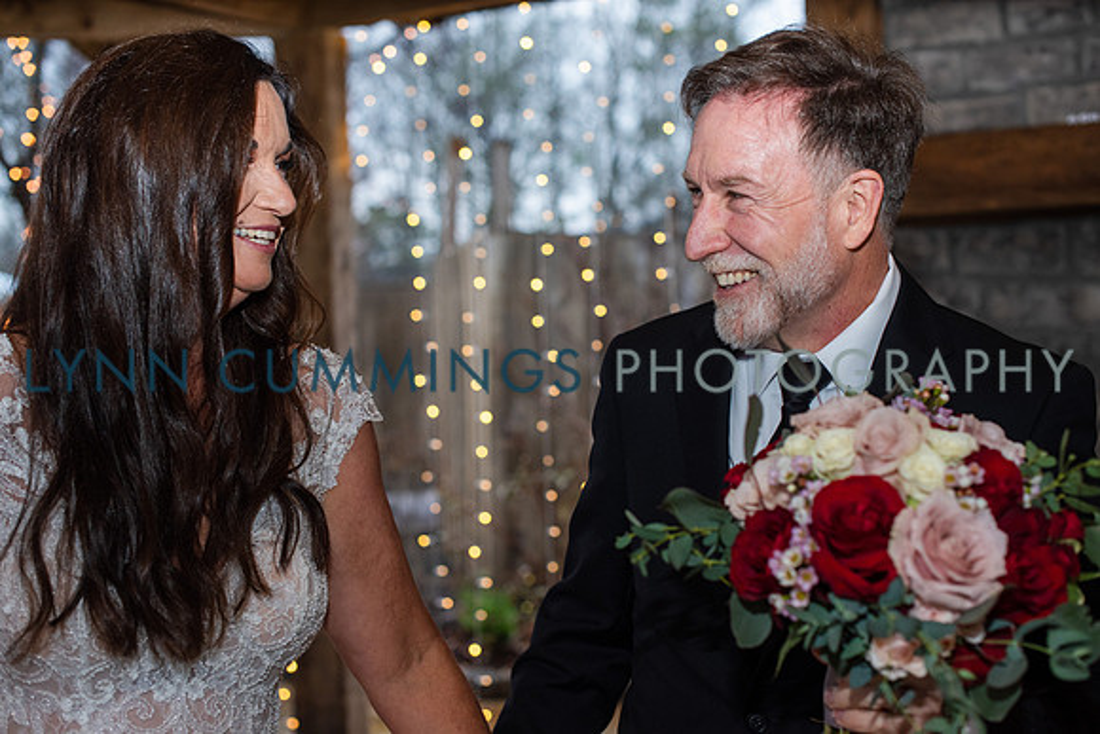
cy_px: 367
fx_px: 1528
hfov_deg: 39.6
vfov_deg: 27.0
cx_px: 550
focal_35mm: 50
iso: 640
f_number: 3.5
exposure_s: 1/200
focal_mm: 50
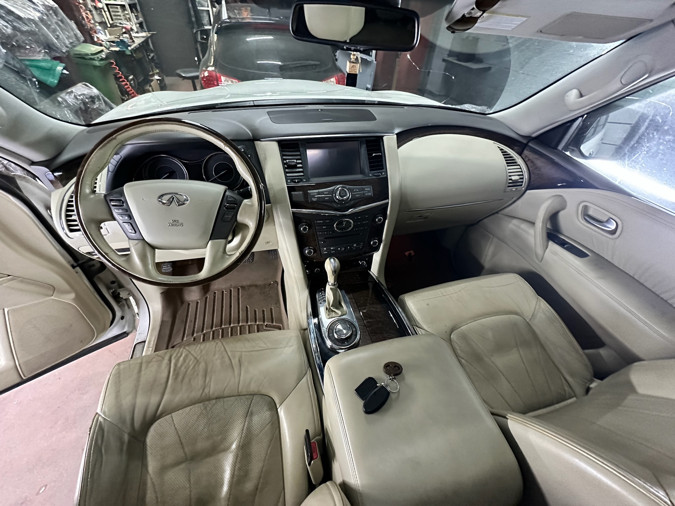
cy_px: 253
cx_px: 338
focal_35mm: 14
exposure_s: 1/50
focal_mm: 2.22
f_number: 2.2
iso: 800
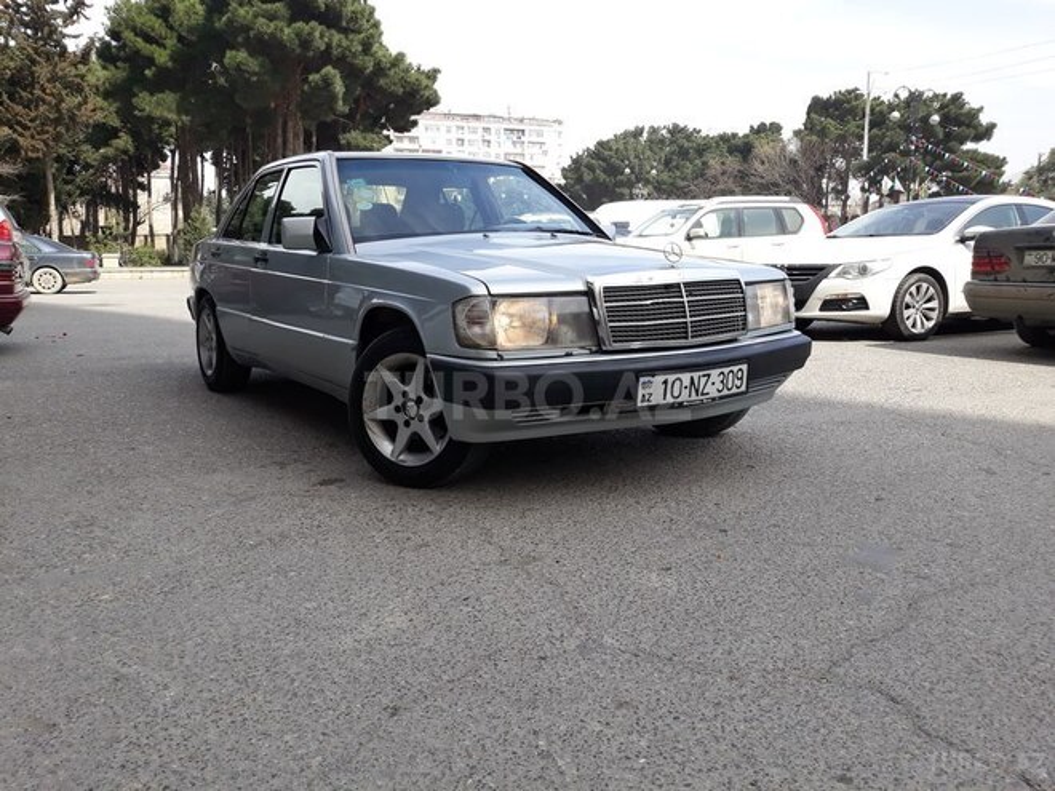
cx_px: 528
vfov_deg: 51.4
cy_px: 396
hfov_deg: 65.3
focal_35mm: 27
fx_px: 823
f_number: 1.7
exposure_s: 1/796
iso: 40
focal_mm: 3.71
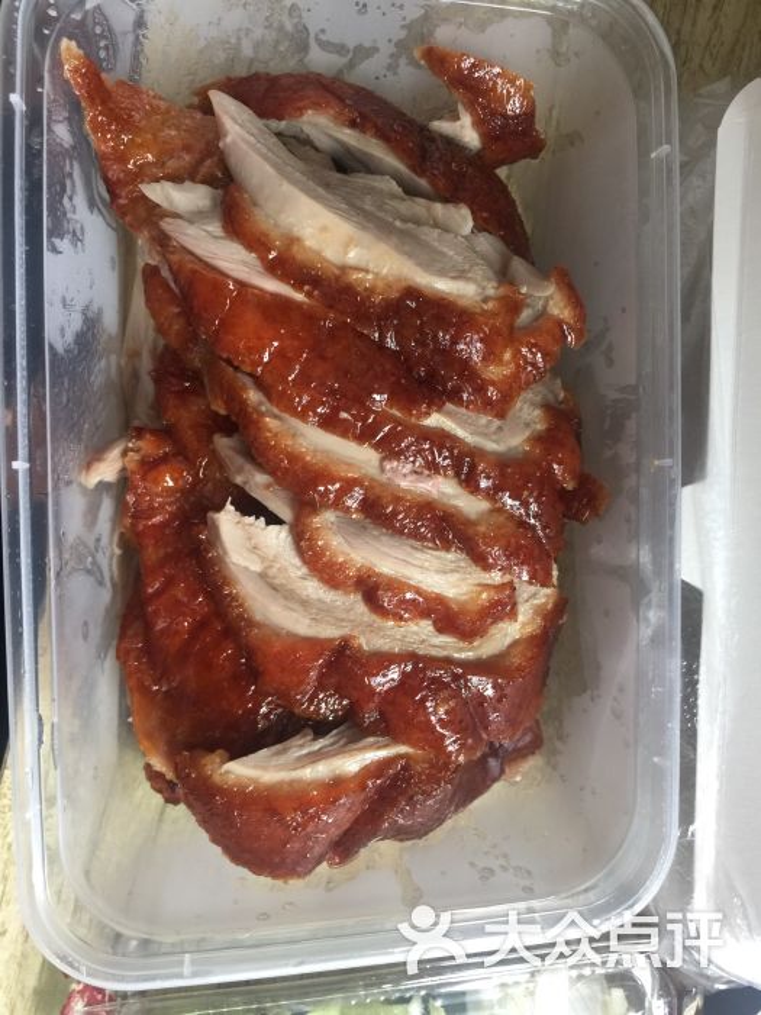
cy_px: 508
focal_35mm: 29
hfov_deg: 48.2
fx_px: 850
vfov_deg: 61.7
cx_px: 380
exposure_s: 1/17
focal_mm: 4.15
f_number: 2.2
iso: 64
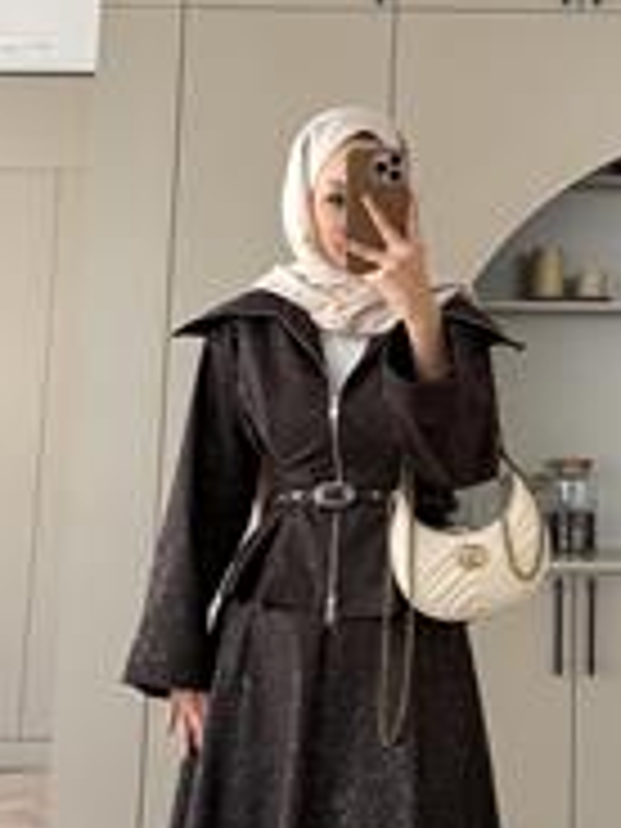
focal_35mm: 54
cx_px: 396
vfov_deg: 34.4
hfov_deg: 26.9
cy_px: 664
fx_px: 1292
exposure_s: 1/121
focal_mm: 6.76
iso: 125
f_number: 1.78
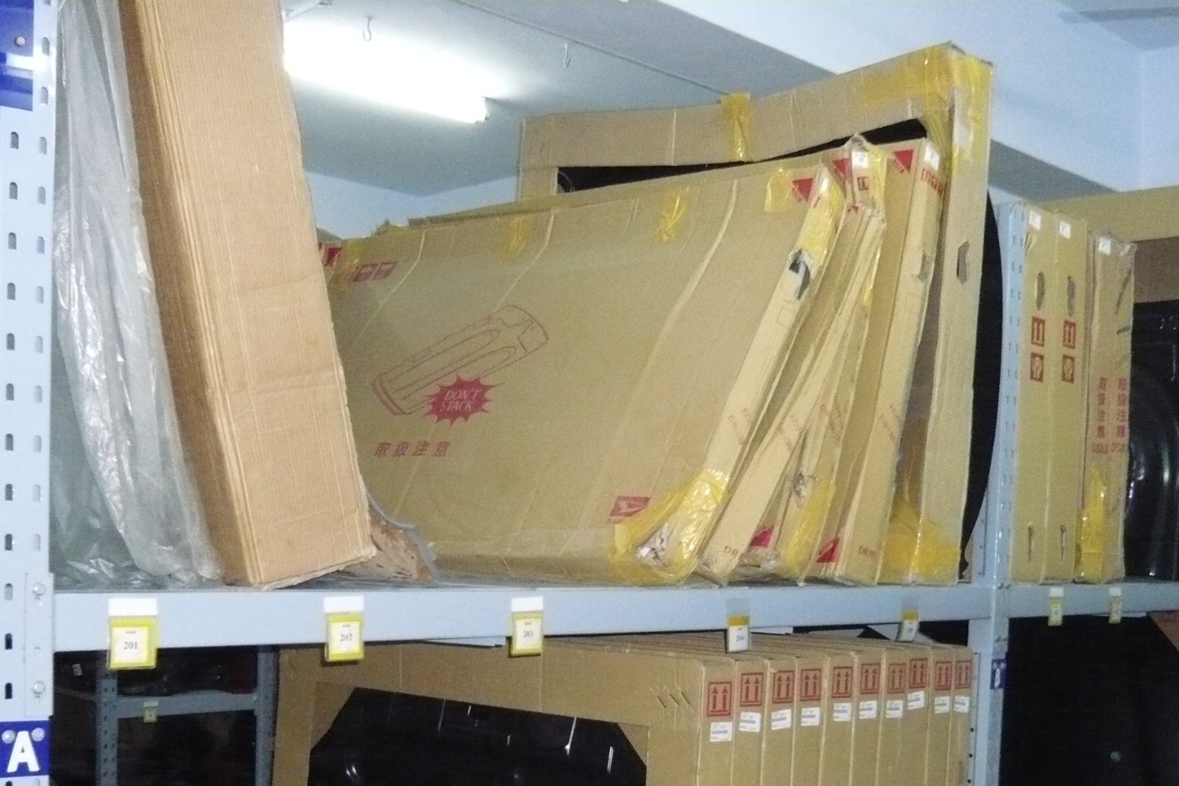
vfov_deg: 28.7
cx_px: 609
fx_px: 1507
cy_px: 610
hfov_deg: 42.7
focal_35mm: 46
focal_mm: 5.2
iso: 500
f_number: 3
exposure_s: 1/30
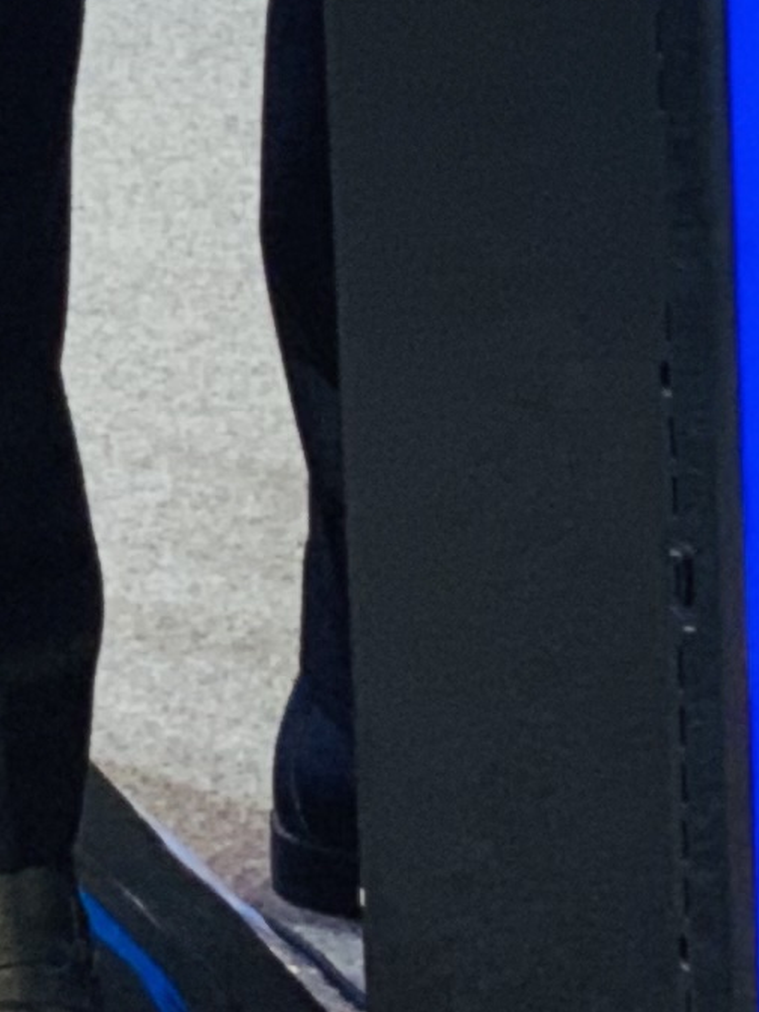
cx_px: 733
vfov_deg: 6.1
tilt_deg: -7.4
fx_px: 9121
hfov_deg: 4.8
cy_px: -1468
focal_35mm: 312
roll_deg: +2.4
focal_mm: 6
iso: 64
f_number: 2.4
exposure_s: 1/49
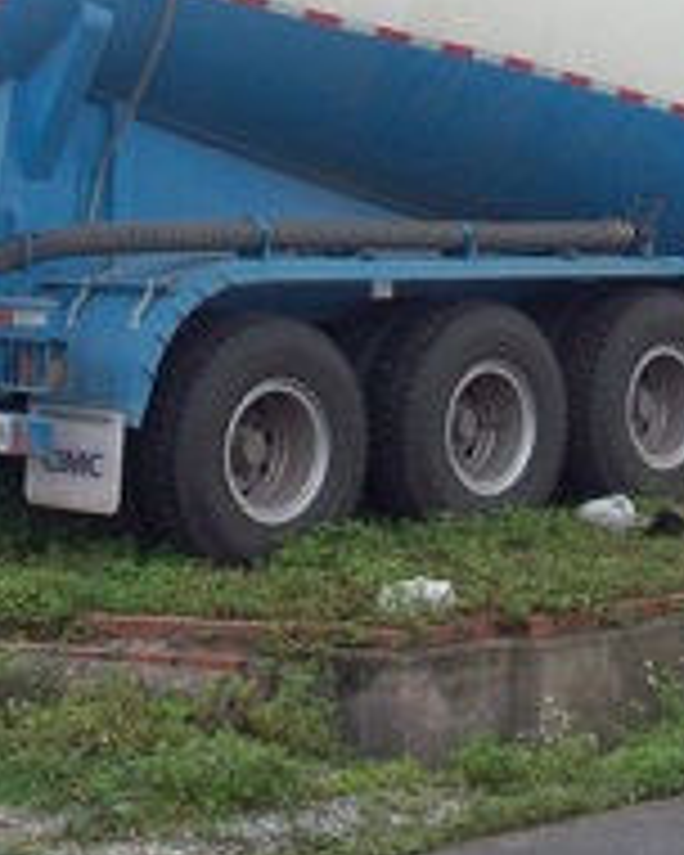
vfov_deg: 16.1
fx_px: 2986
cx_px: 256
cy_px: 101
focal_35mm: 118
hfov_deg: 13.1
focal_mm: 7.6
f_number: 3.1
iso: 80
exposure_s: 1/629
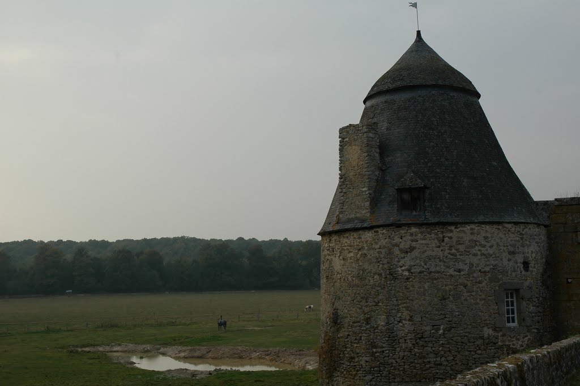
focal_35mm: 51
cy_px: 193
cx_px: 290
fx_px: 821
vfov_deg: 26.4
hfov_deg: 38.9
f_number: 10
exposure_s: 1/200
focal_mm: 34
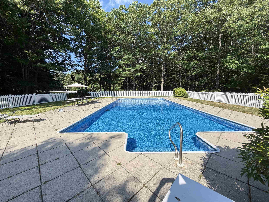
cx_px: 134
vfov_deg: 85.7
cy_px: 101
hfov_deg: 102.1
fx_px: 109
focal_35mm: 14
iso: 40
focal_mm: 2.22
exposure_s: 1/770
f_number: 2.2
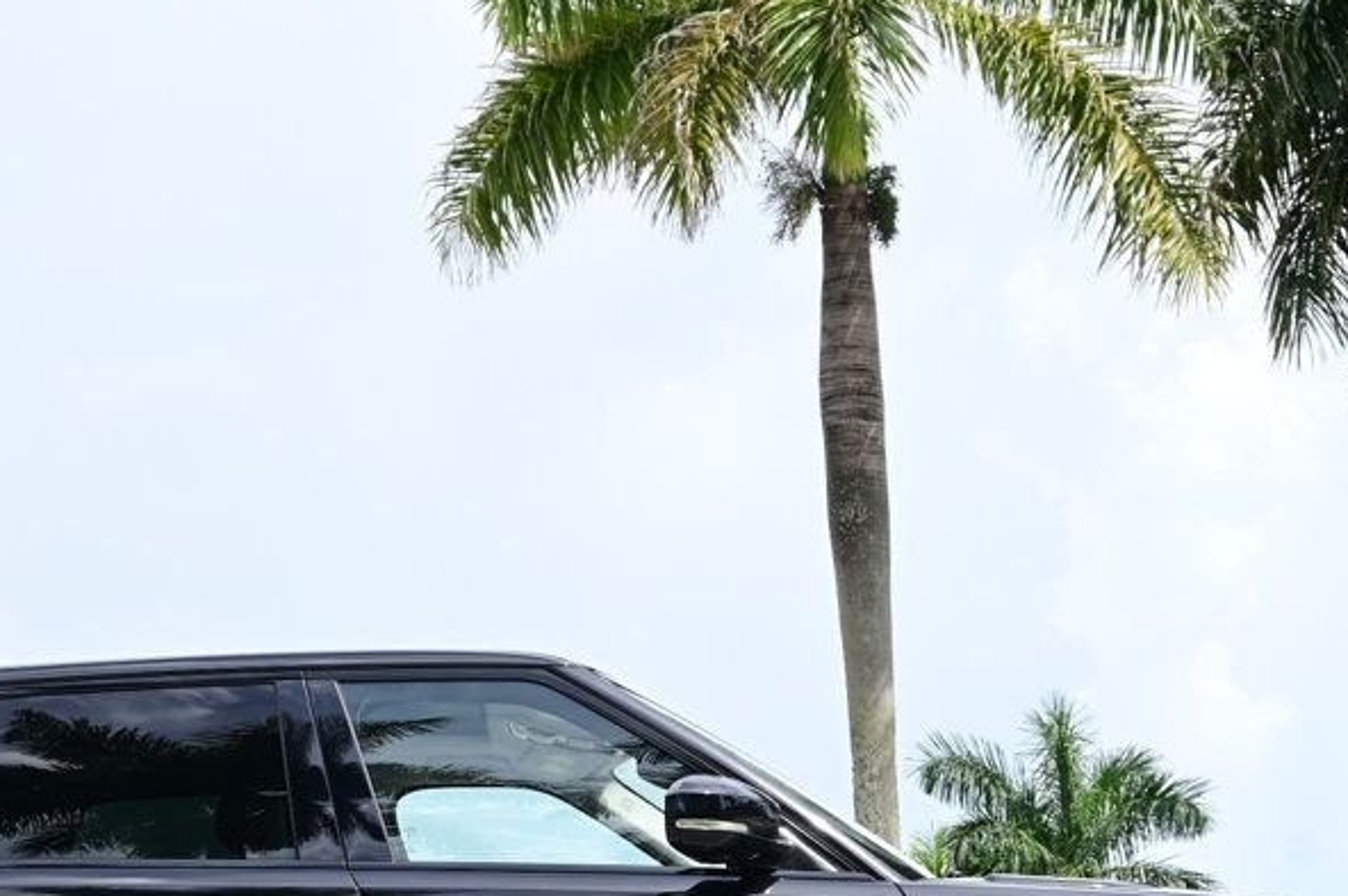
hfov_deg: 24.0
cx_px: 483
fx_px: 3155
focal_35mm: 84
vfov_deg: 16.0
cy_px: 769
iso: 100
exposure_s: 1/200
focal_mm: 32.5
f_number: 7.1
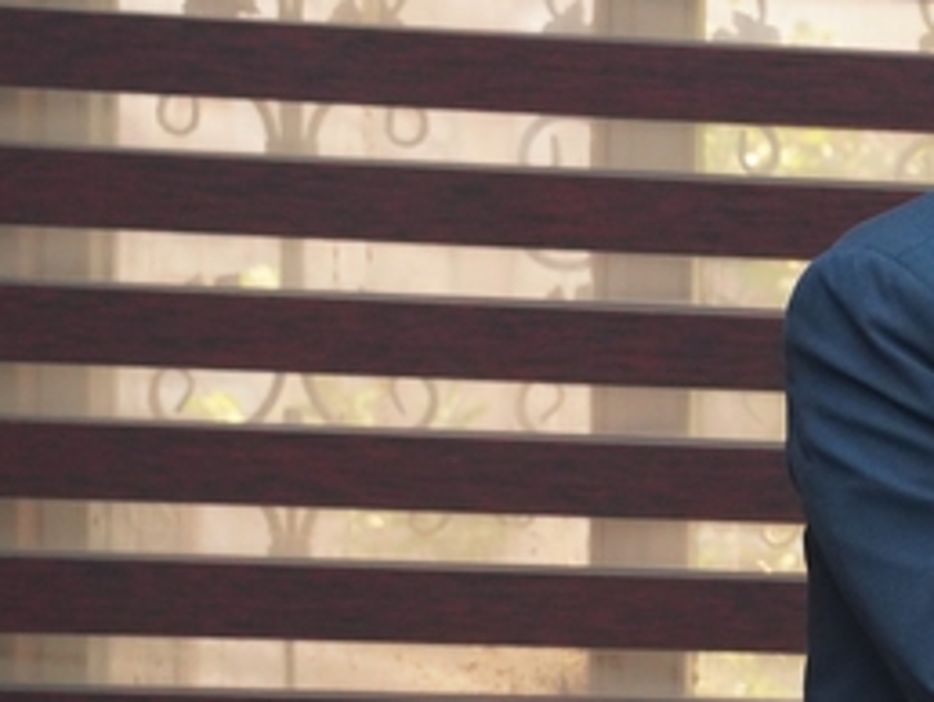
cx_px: 1691
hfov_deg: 12.2
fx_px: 3988
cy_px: 545
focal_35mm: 148
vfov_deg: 10.0
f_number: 4
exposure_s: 1/160
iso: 2000
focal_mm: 38.7
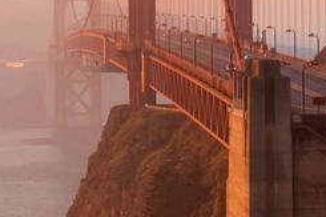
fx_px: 2570
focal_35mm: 284
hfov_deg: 7.3
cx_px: 174
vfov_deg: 4.8
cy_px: -38
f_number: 11
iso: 400
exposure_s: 1/60
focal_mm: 58
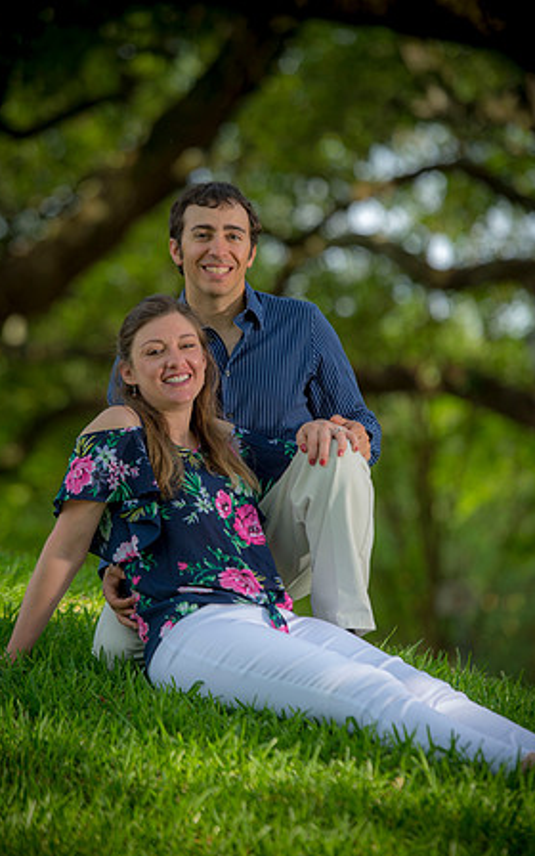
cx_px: 257
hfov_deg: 7.5
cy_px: 428
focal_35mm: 174
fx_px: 4059
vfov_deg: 12.0
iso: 200
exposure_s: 1/400
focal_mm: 170
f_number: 3.5
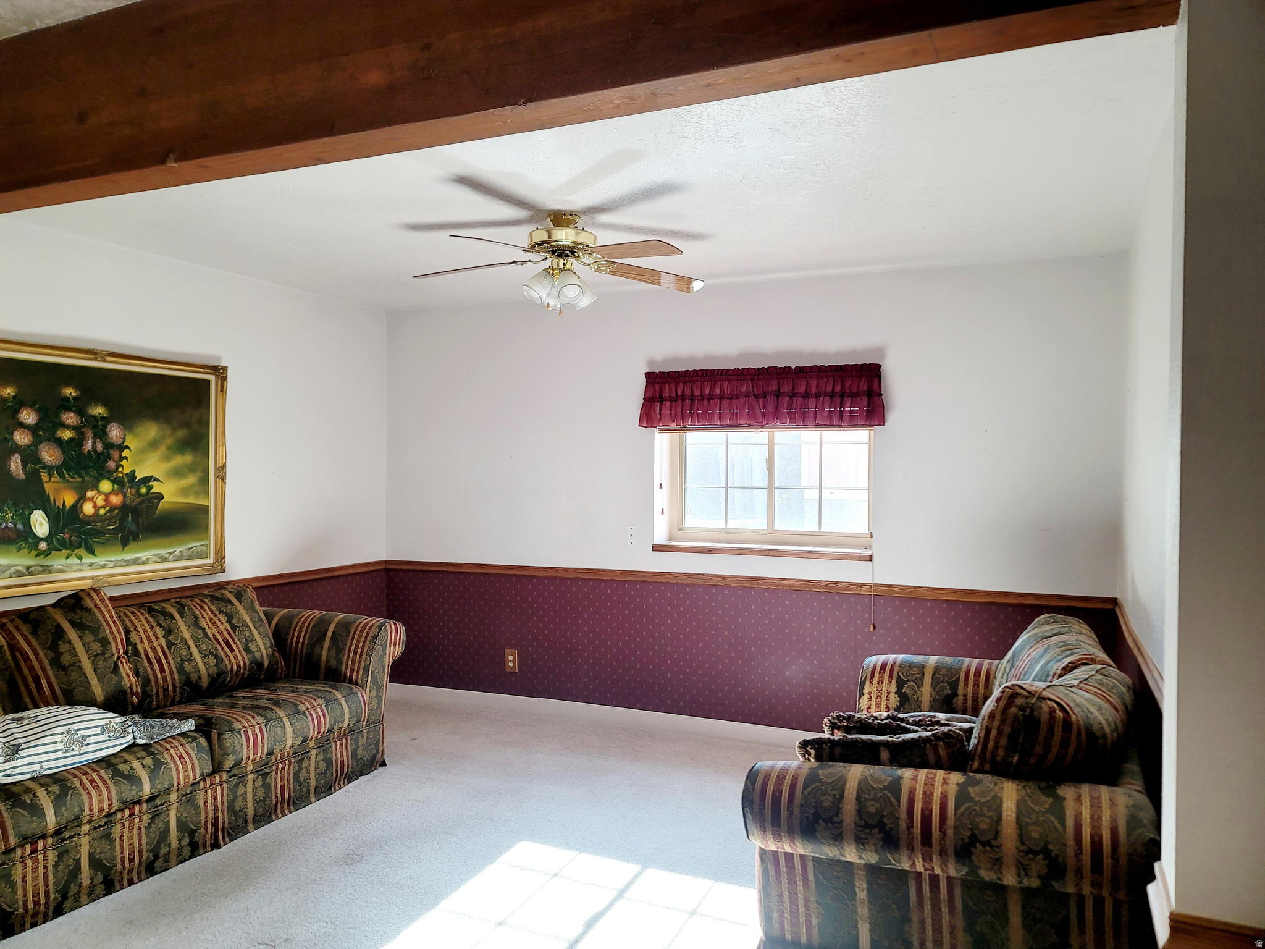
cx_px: 632
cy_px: 474
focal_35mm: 25
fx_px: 914
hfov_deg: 69.4
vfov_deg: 54.9
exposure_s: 1/120
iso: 100
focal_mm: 7
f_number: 1.8
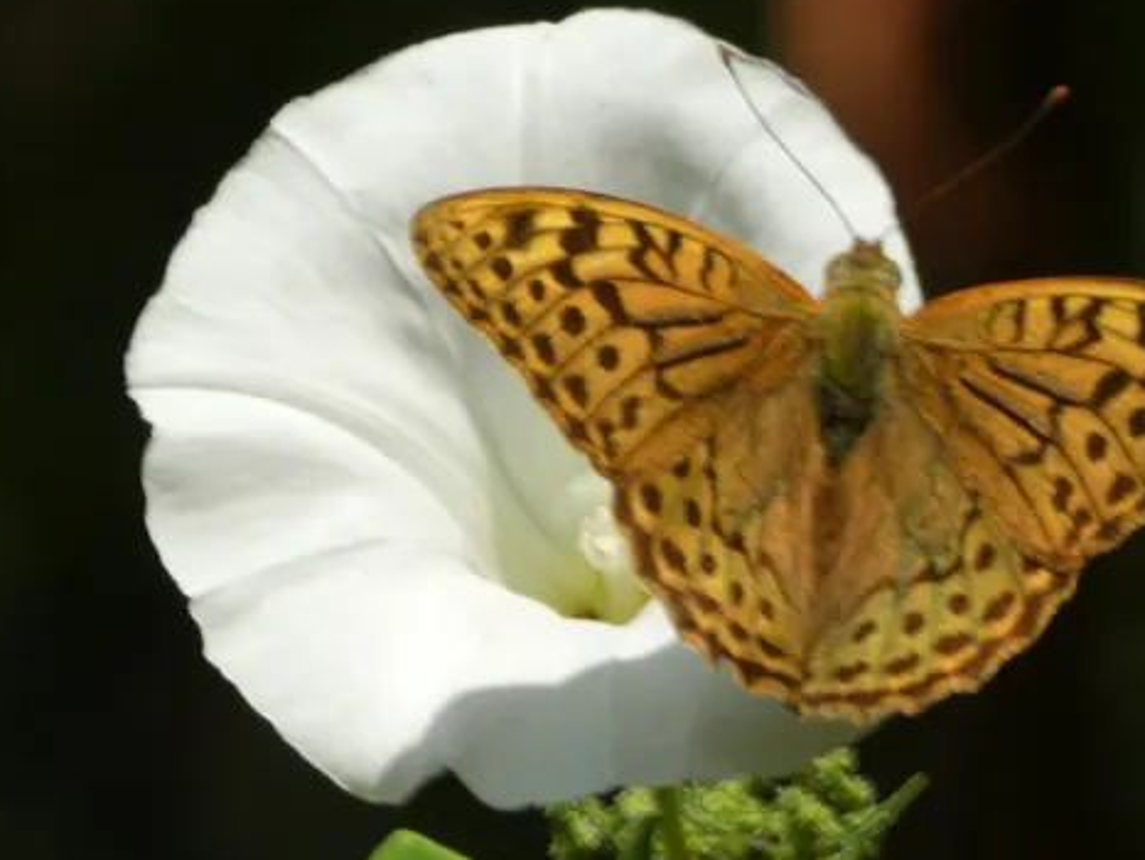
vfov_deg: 0.9
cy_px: 437
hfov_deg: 1.2
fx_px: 54539
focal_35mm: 1648
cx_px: 722
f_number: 5.9
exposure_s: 1/160
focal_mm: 215
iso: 80
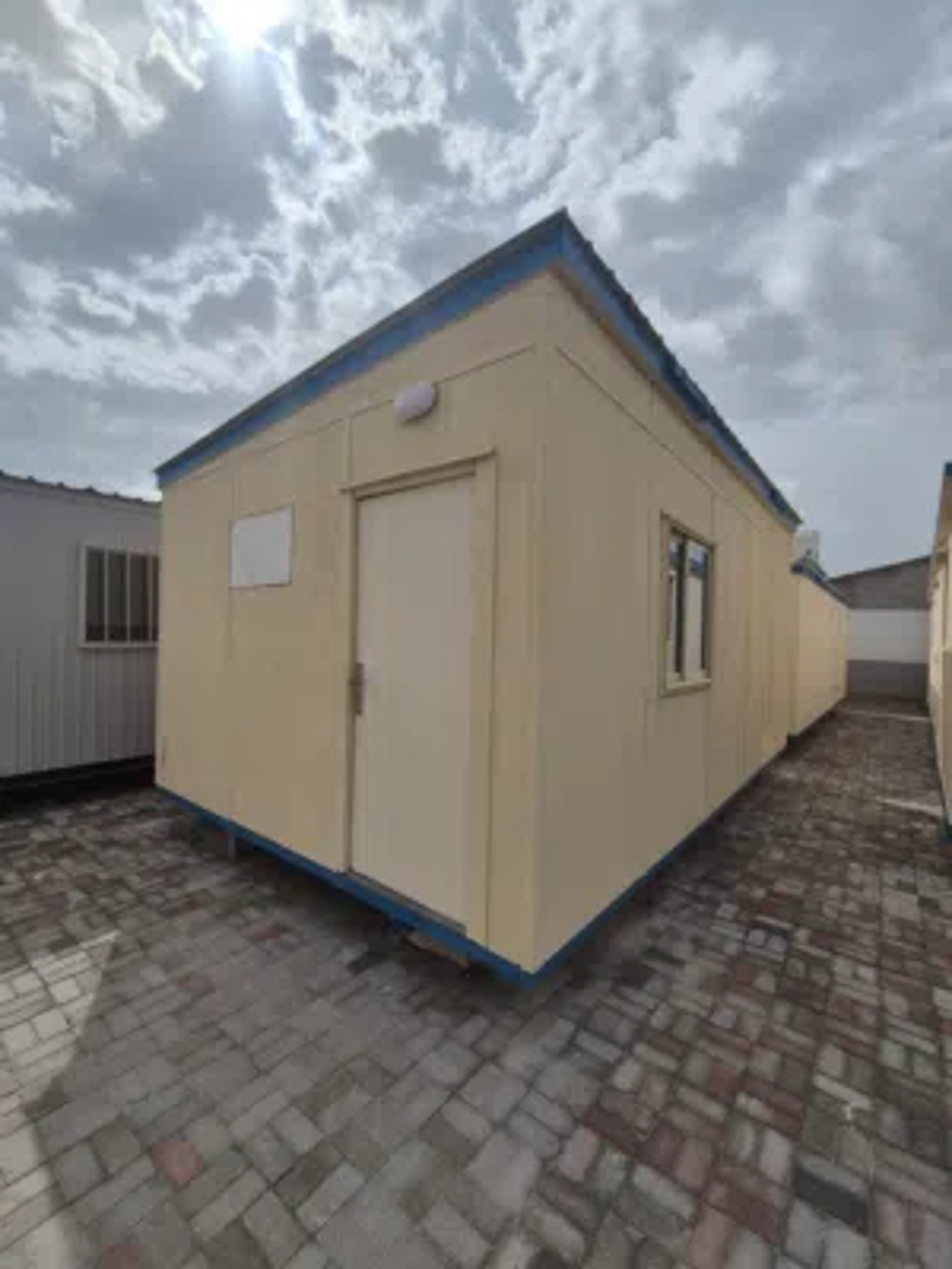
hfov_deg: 89.9
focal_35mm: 13
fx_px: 477
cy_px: 634
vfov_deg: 106.2
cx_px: 476
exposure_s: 1/7584
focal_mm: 2.2
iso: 50
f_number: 2.2
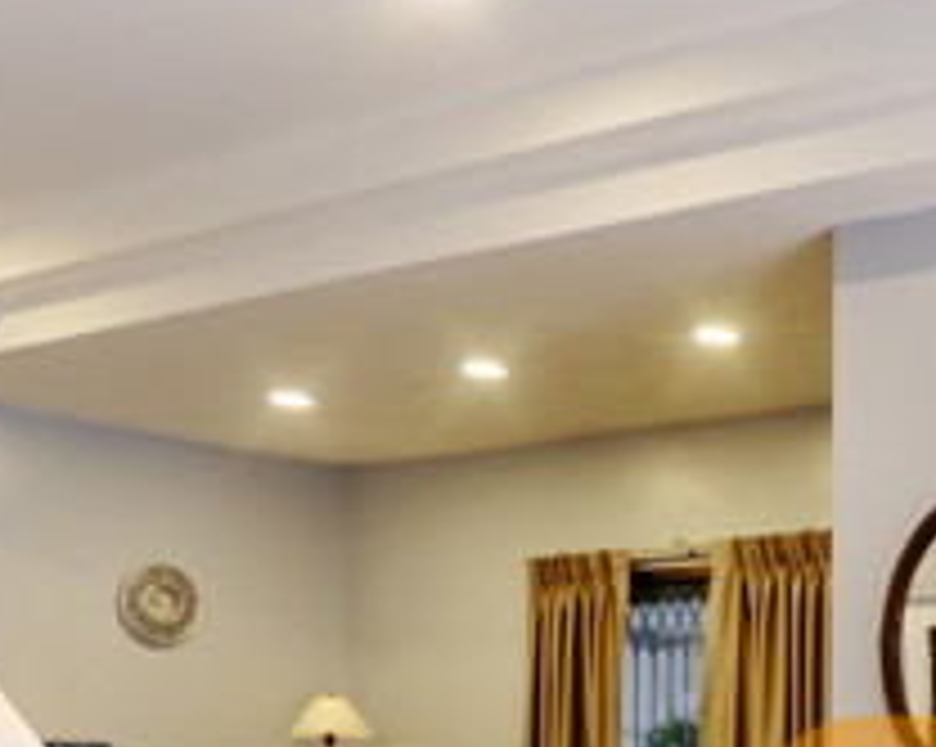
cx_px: 1282
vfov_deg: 22.1
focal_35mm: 65
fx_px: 1799
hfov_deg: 24.6
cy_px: 837
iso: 200
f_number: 3.5
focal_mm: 16
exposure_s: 1/60
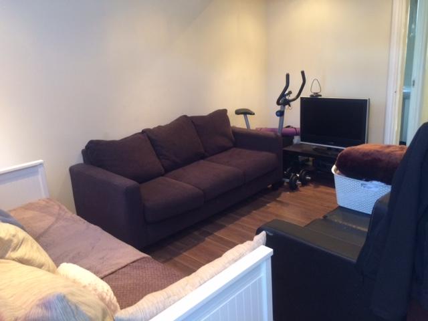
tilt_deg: -18.8
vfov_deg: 48.2
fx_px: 359
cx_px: 214
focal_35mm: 29
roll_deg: +3.0
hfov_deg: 61.7
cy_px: 160
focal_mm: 4.15
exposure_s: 1/33
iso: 250
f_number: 2.2
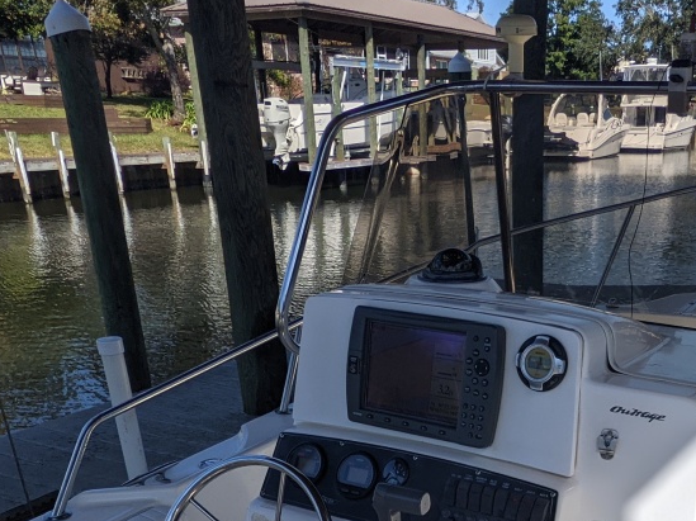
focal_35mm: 42
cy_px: 555
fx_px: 844
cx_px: 492
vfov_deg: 31.0
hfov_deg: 43.8
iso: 39
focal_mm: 2.22
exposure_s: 1/2049
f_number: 2.2
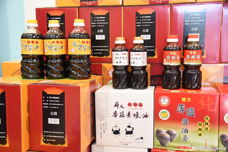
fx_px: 279
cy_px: 76
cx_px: 114
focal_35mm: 44
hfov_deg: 44.5
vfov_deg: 30.5
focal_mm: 44
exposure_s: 1/250
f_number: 4
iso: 2800
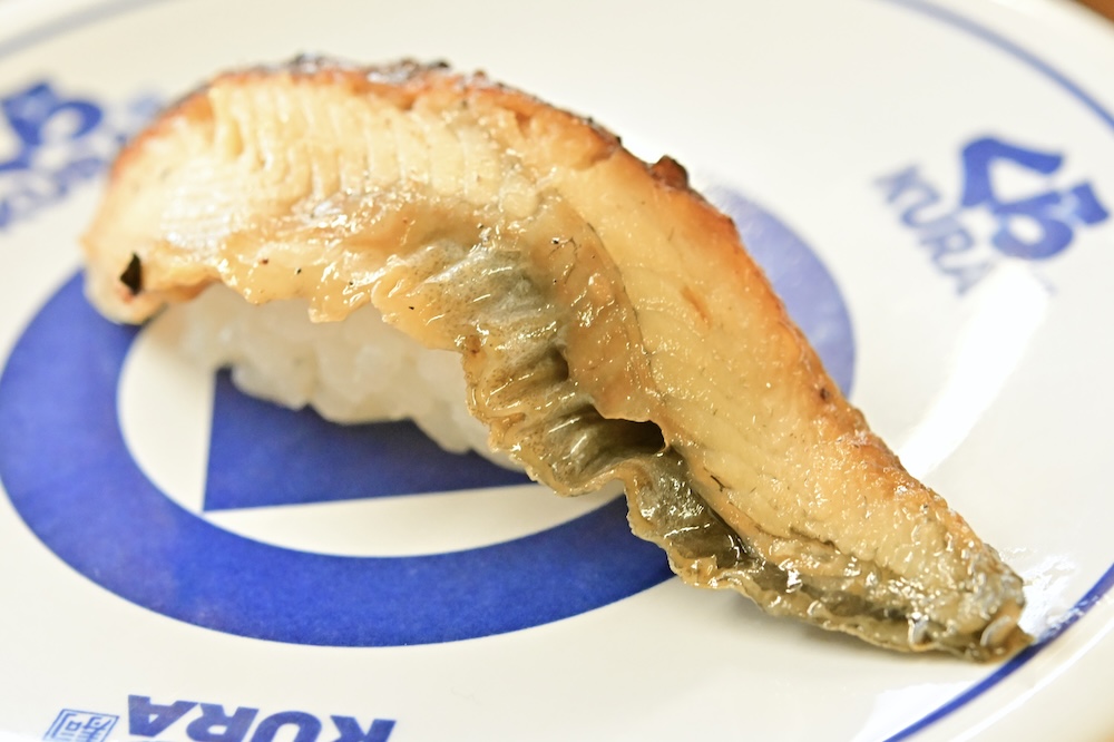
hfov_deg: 22.6
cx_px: 557
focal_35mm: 90
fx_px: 2784
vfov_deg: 15.2
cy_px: 371
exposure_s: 1/100
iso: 4000
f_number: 7.1
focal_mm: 60
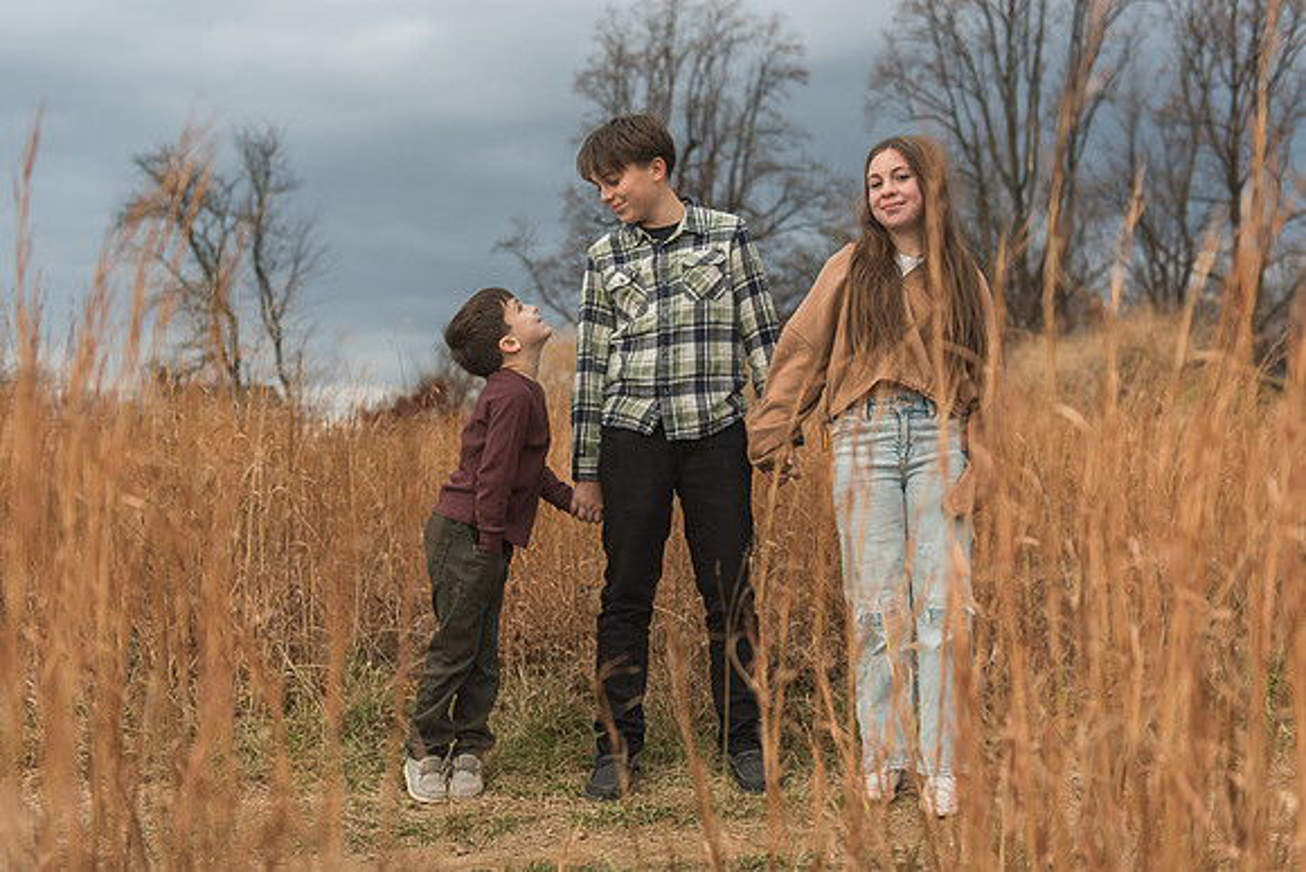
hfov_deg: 45.6
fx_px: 1555
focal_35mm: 43
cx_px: 658
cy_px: 416
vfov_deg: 31.3
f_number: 3.2
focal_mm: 40
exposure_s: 1/1600
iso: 800
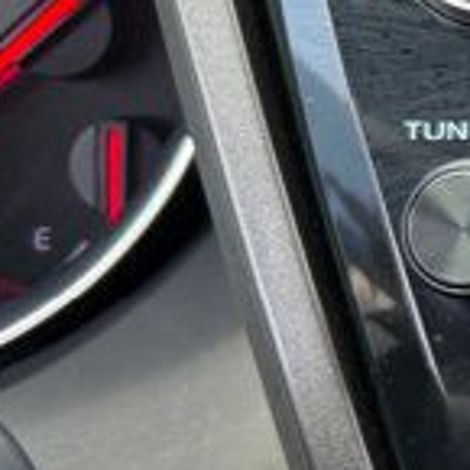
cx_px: 1562
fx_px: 2304
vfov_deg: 11.6
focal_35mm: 150
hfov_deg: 8.8
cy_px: 353
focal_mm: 6.76
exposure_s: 1/360
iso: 100
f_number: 1.78
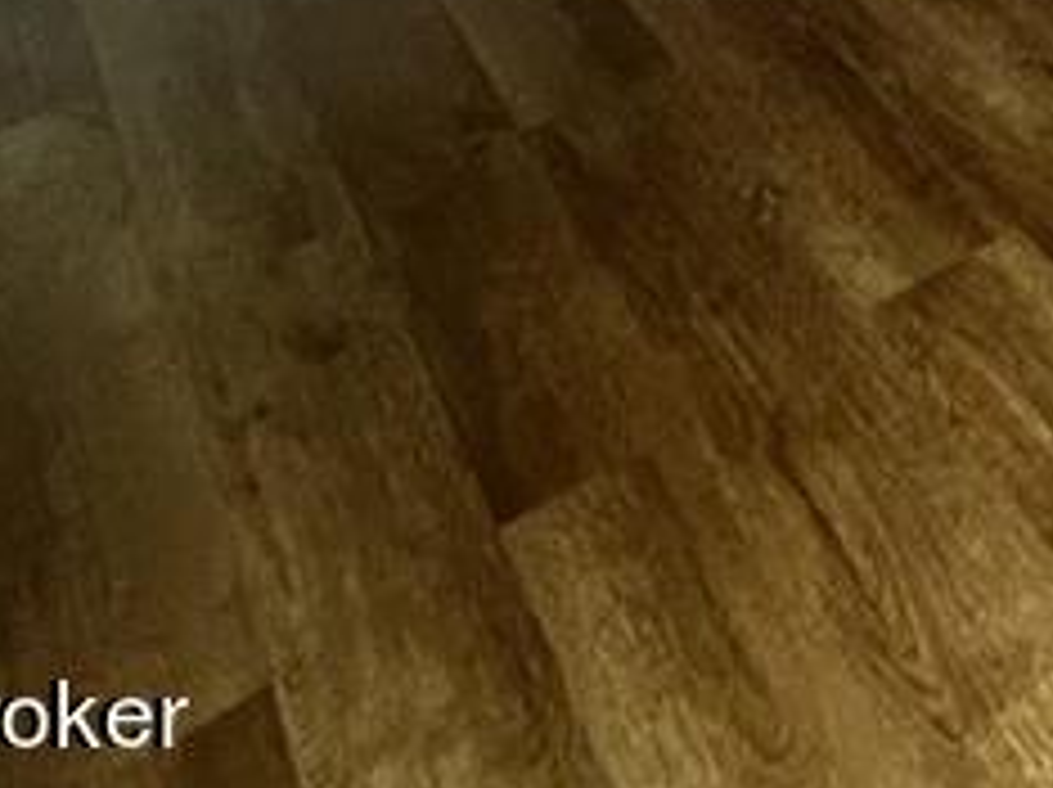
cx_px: 1562
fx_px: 1732
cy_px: -860
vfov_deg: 17.2
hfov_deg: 25.7
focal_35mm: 57
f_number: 1.8
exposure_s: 1/120
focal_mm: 1.57
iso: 200
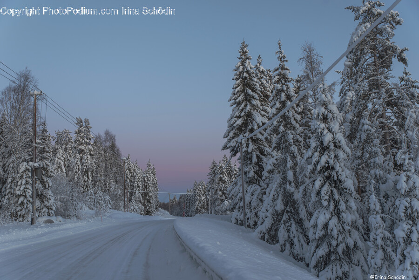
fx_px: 442
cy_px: 140
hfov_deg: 50.7
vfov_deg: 35.1
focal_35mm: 38
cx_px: 210
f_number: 4.5
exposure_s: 1/20
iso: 100
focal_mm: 38
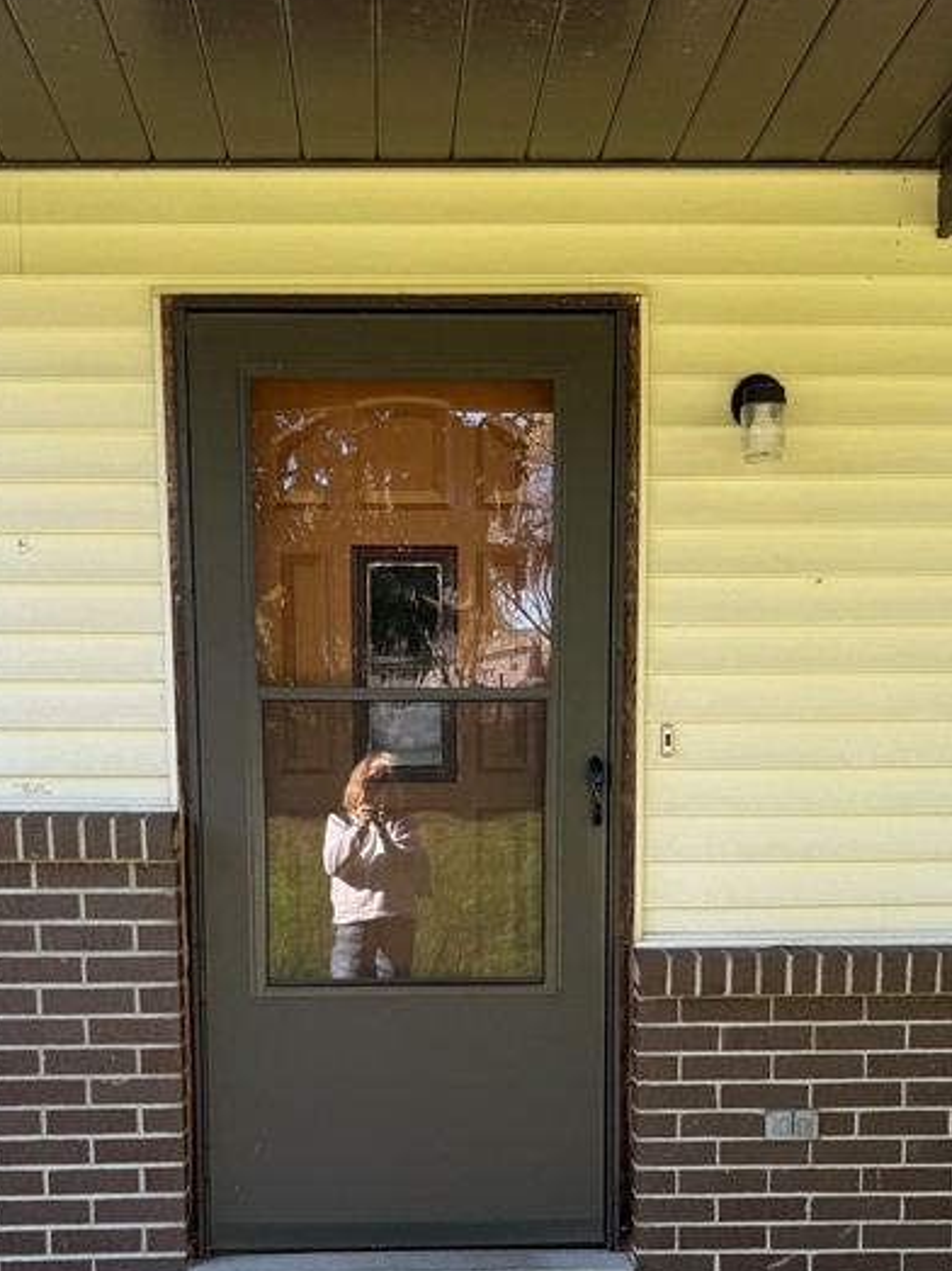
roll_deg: +0.4
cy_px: 1011
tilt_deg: -6.7
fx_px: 1724
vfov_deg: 38.9
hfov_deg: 30.9
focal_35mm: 47
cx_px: 449
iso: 80
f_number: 1.78
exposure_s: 1/360
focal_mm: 6.76
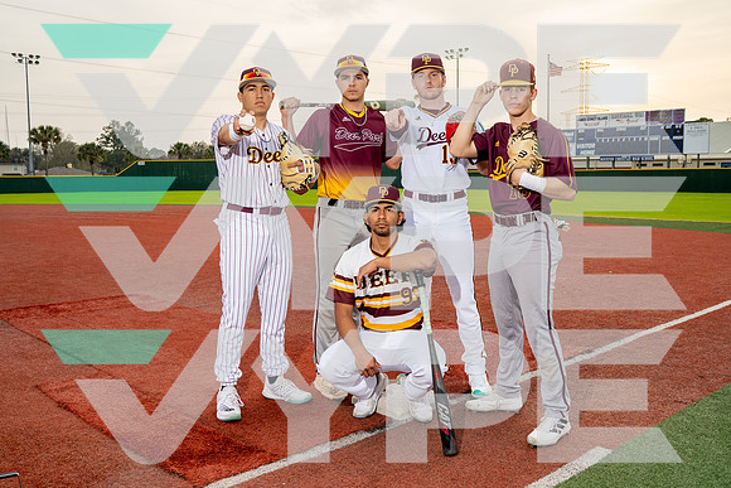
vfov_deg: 37.9
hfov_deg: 54.4
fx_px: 711
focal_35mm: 35
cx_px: 366
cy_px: 244
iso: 250
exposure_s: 1/250
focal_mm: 35
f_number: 5.6
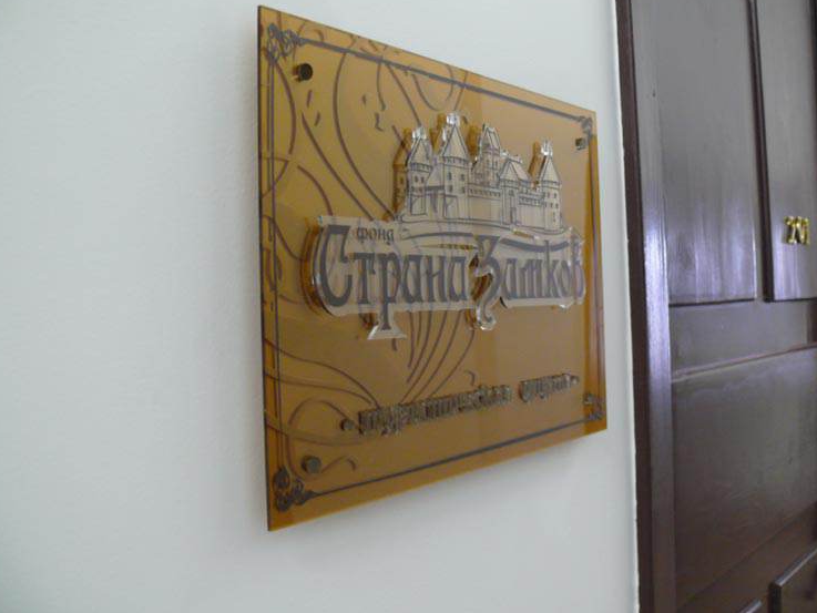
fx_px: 897
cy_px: 283
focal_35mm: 38
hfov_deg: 49.0
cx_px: 429
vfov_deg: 37.7
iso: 200
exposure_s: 1/6
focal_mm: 7.4
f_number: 2.8
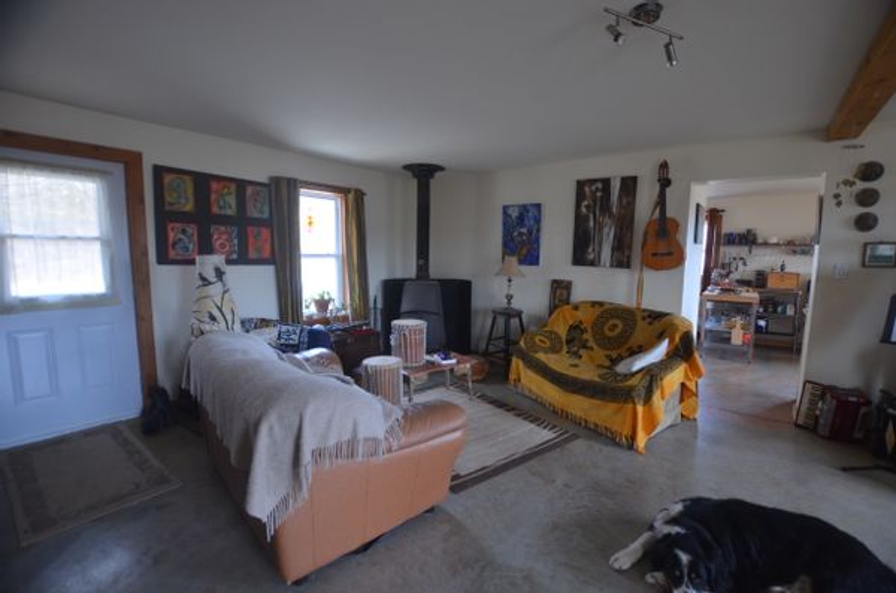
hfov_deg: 100.5
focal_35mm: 15
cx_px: 448
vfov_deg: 77.0
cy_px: 296
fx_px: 372
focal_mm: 10
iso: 560
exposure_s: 1/60
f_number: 4
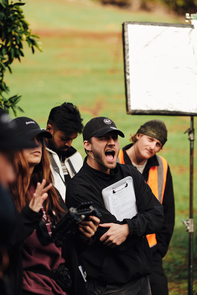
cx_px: 98
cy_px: 148
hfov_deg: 10.2
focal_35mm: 135
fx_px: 1108
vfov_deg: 15.2
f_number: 2
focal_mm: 90
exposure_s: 1/1000
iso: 250
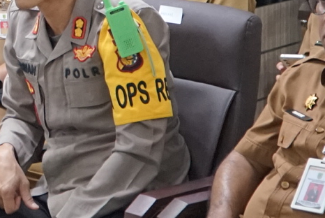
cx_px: -87
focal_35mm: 149
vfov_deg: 9.2
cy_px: -5
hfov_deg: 13.3
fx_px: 1347
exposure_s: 1/100
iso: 4000
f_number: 4
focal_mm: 29
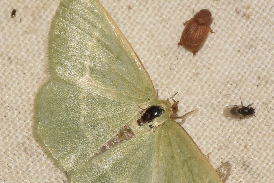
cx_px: 137
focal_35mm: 210
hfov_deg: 9.8
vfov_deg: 6.5
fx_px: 1598
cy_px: 92
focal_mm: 140
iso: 400
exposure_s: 1/200
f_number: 14
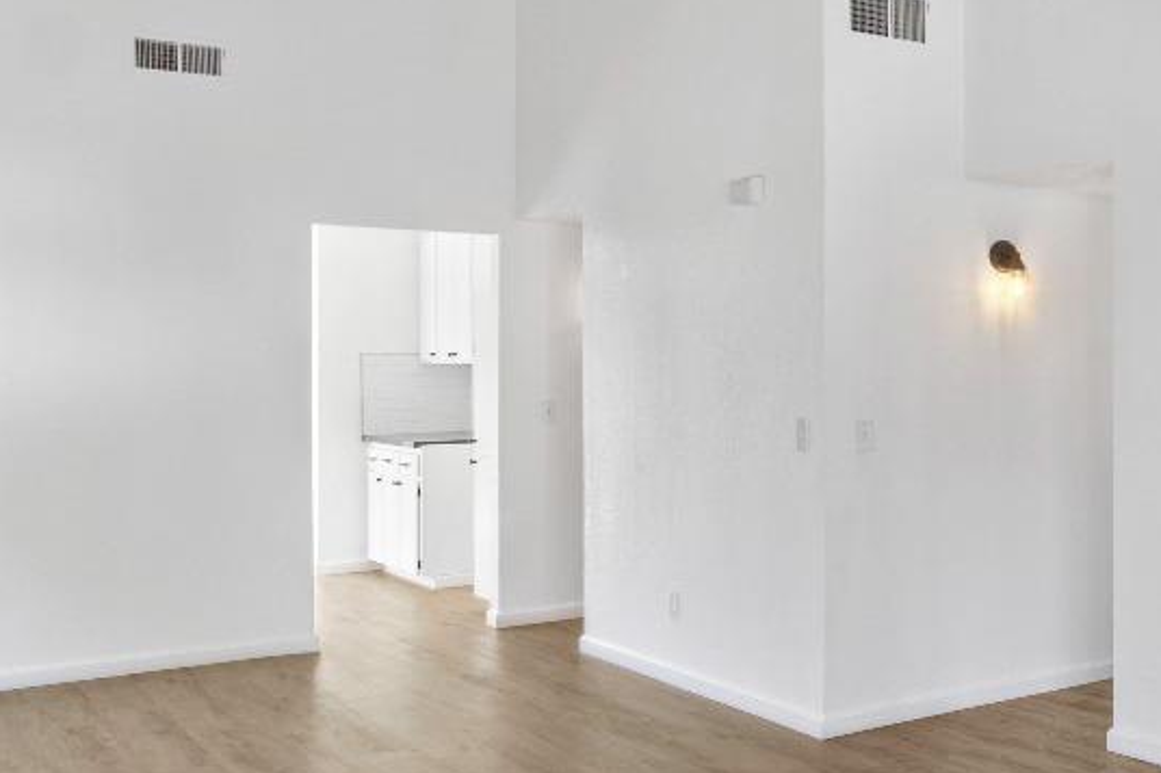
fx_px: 1354
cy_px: 411
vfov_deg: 31.9
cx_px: 1274
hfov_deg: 38.5
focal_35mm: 42
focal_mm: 10
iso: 800
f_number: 8
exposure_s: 1/8
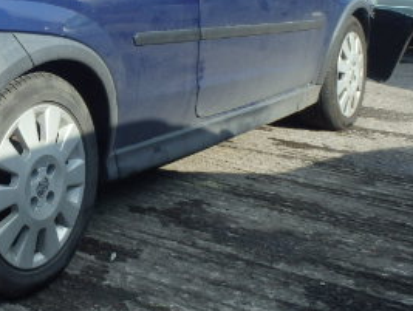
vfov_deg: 21.4
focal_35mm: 67
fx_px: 800
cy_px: 19
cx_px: -42
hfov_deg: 26.6
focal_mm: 5
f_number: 3.9
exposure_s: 1/400
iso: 125
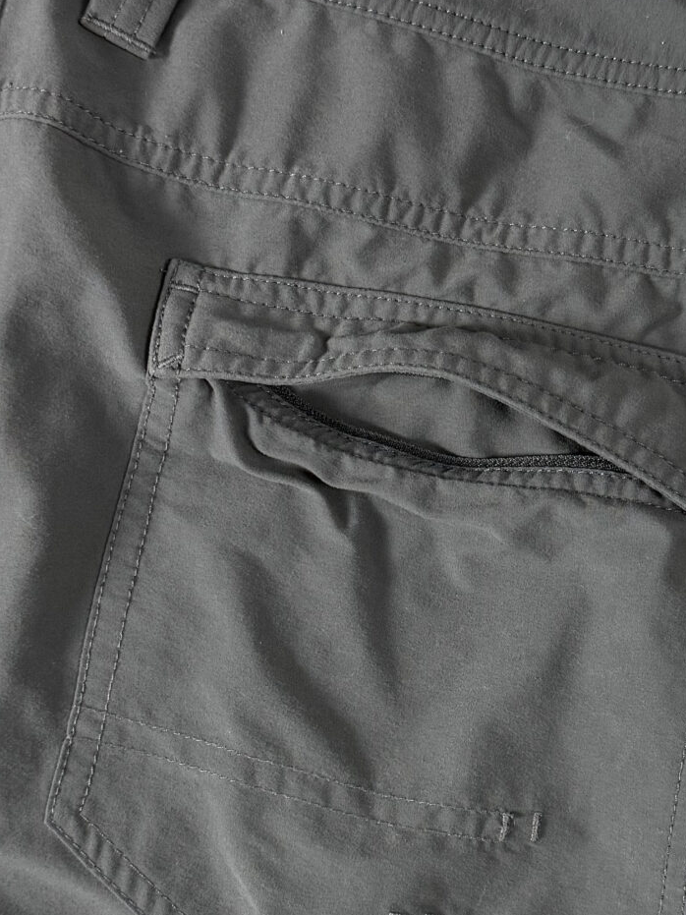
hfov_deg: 22.1
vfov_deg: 29.2
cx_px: 471
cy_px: 600
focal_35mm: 66
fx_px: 1744
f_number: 1.78
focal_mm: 6.76
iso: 250
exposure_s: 1/60
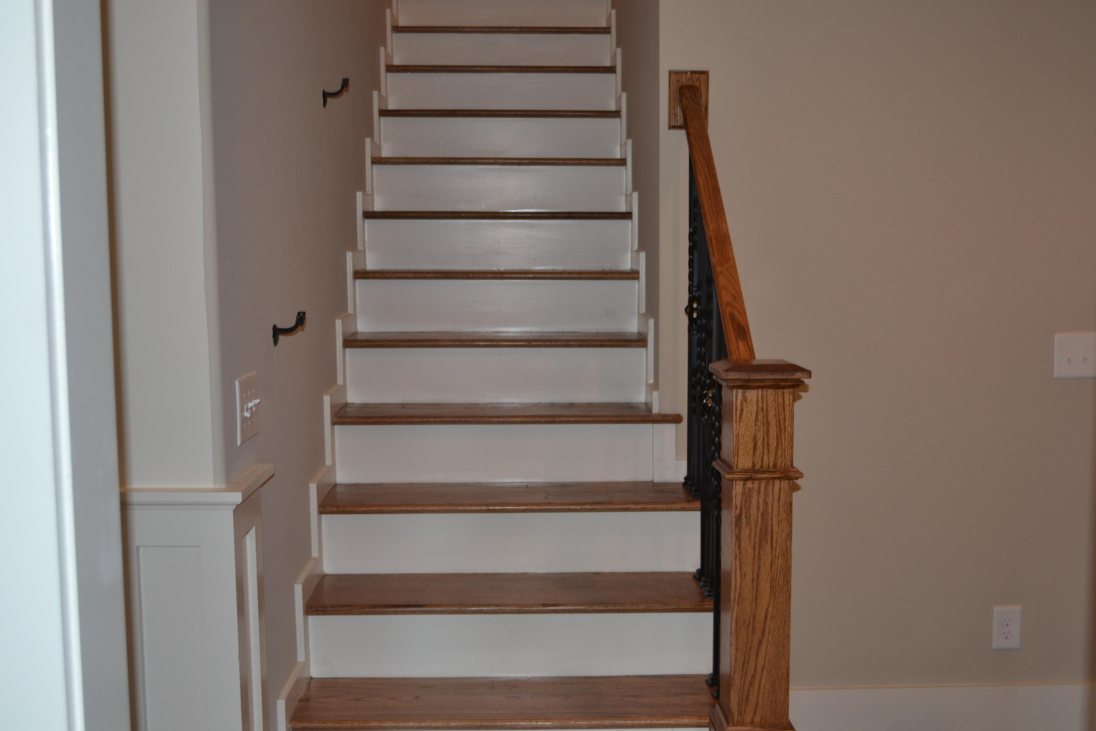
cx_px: 548
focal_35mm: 39
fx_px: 1187
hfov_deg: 49.6
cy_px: 366
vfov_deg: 34.2
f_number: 4.2
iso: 400
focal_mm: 26
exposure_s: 1/60
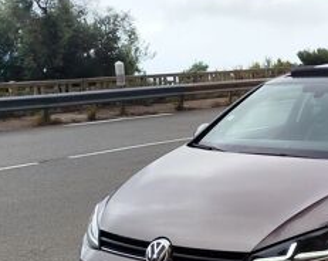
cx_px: 314
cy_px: 218
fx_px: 611
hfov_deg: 28.5
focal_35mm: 63
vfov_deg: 23.7
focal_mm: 5.31
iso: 50
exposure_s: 1/780
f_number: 1.7
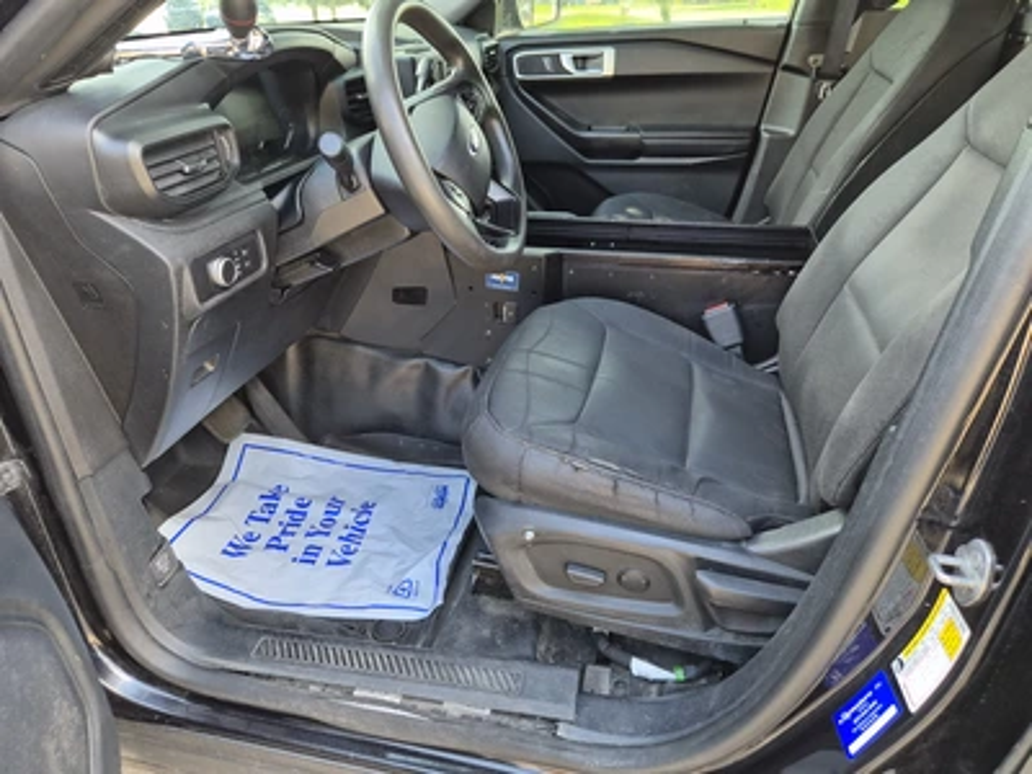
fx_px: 686
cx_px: 516
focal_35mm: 23
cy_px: 387
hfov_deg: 73.9
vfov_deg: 58.9
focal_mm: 5.4
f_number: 1.8
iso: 125
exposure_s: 1/180
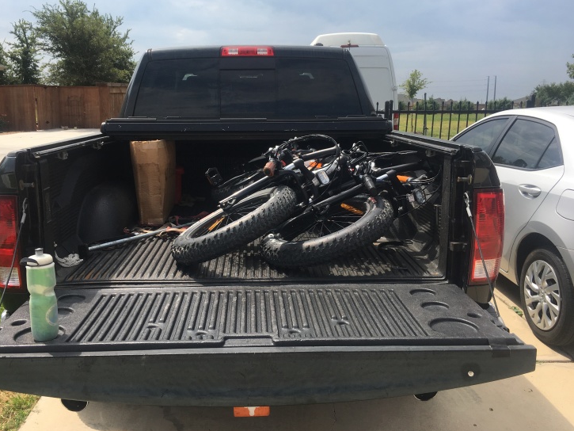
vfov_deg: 44.1
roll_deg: -0.7
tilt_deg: -10.0
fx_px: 531
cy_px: 198
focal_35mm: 32
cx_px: 260
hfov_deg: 56.7
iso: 25
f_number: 2.2
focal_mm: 4.15
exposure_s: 1/1538
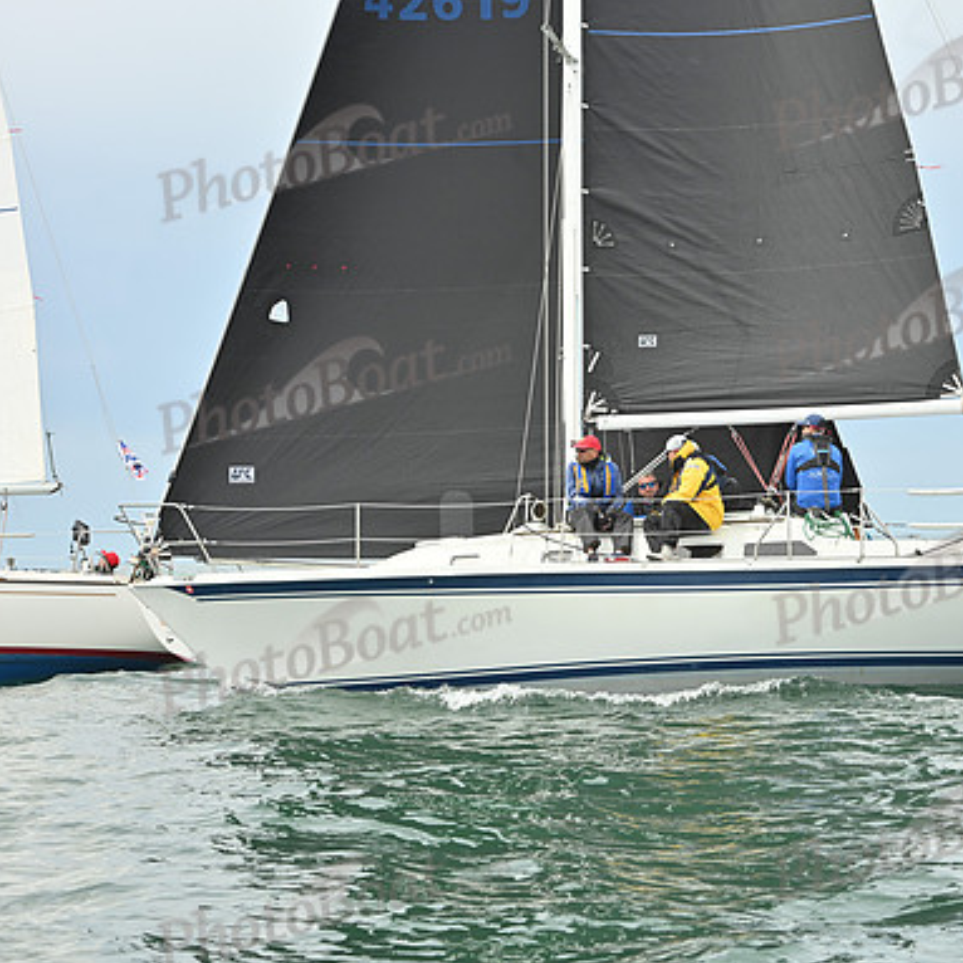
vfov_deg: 15.0
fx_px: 3651
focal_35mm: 116
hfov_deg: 15.0
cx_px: 644
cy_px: 484
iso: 320
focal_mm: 90
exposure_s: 1/800
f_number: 9
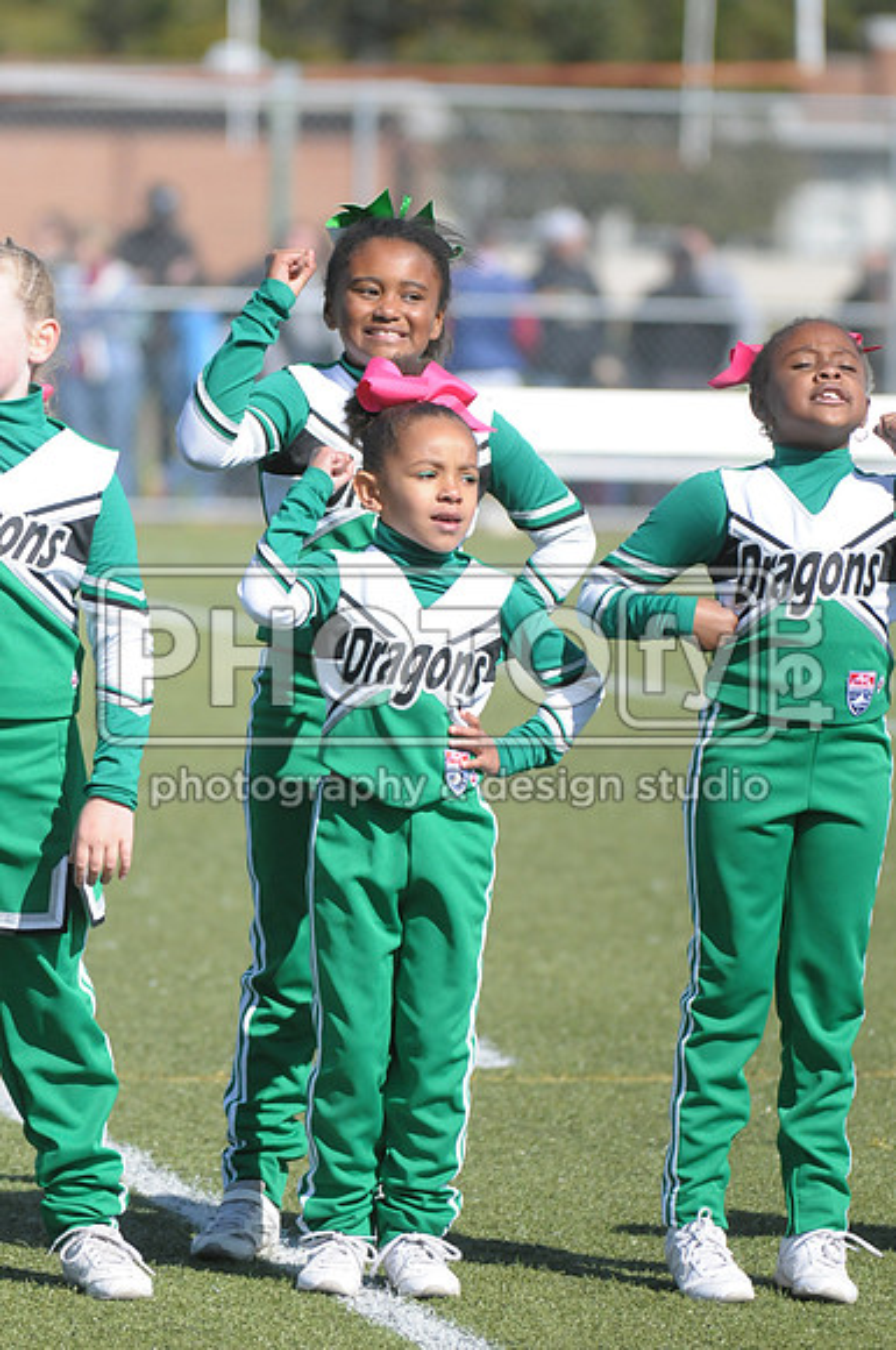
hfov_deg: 4.6
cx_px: 448
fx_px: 11233
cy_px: 675
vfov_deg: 6.9
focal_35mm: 300
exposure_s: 1/6400
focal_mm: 200
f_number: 4
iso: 1000
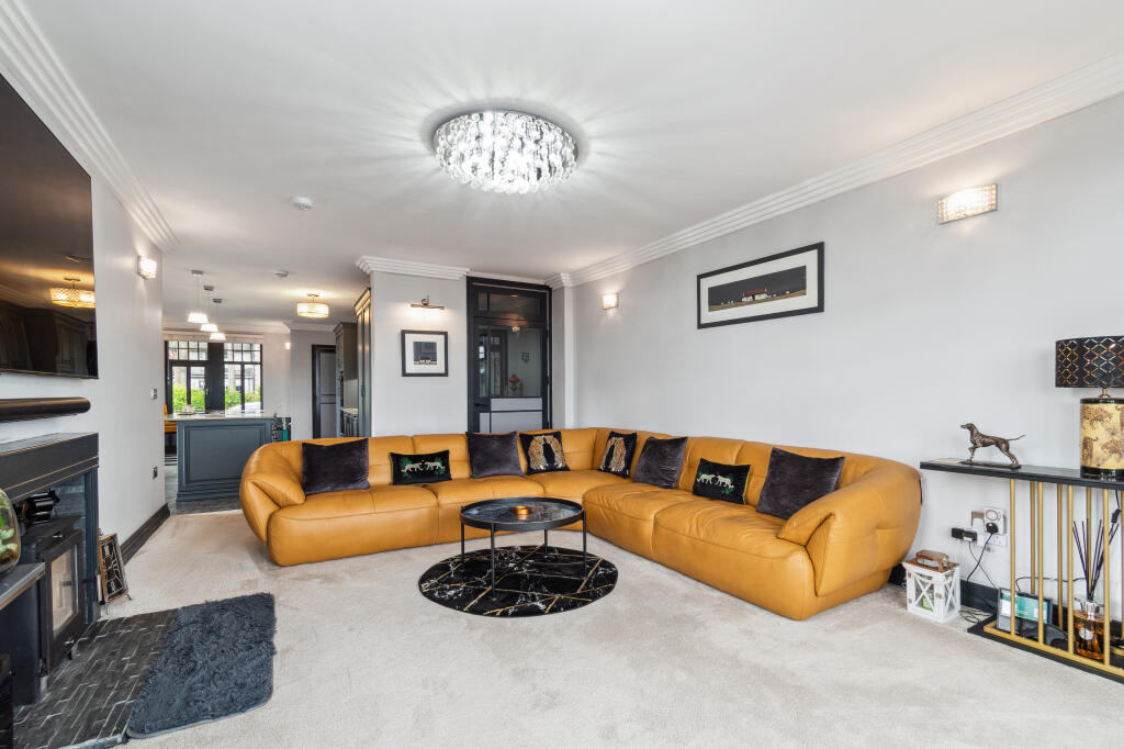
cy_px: 374
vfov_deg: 77.3
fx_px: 468
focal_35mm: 15
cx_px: 562
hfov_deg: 100.4
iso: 320
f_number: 9
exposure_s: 1/8
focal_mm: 10
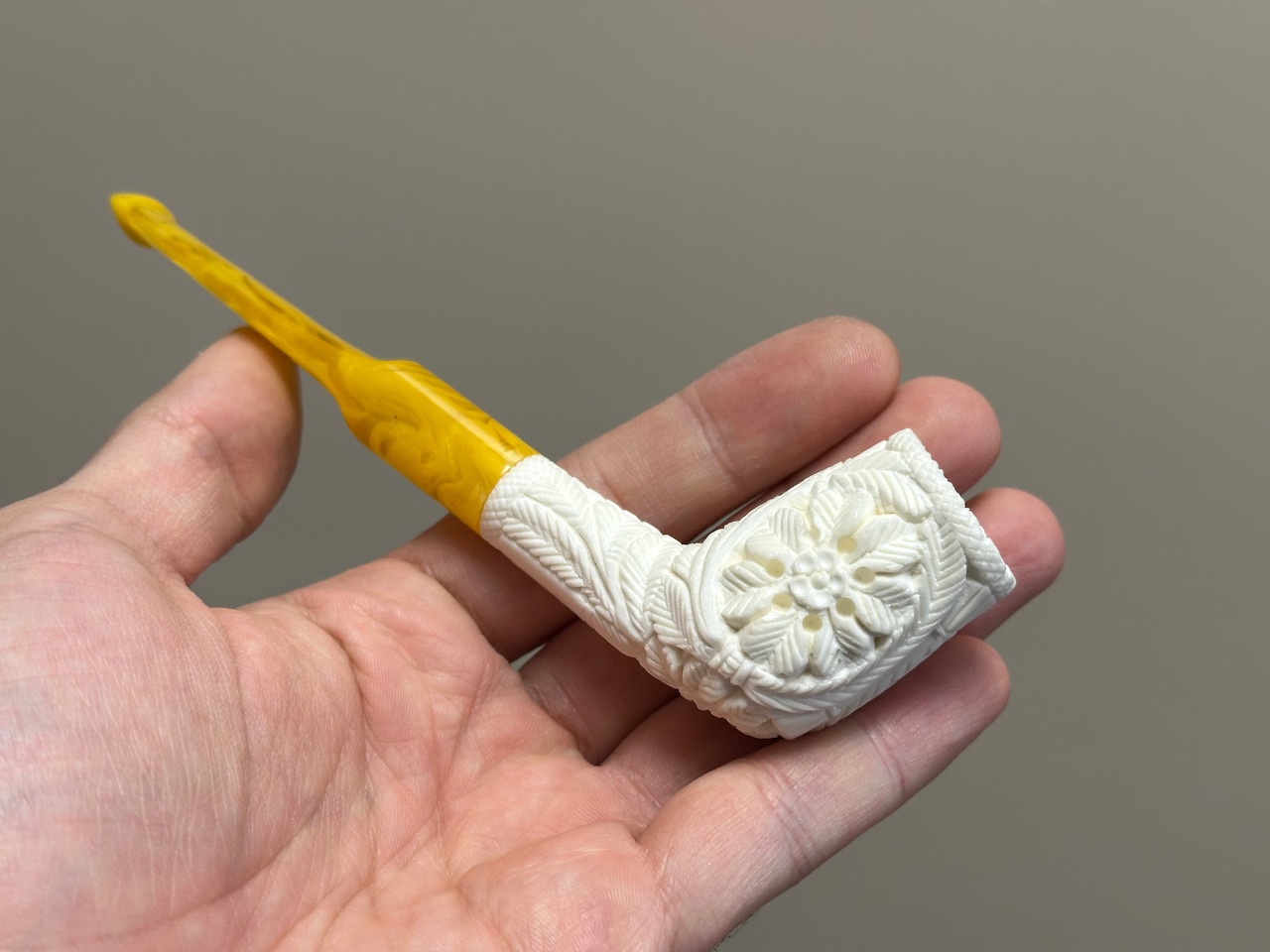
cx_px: 635
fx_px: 1761
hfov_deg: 39.7
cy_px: 476
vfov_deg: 30.3
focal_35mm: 48
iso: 80
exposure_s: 1/121
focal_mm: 6.86
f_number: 1.78
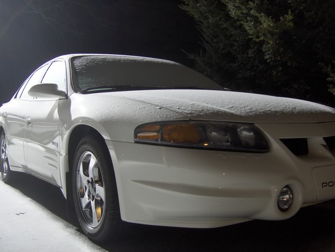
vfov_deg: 36.9
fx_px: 378
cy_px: 126
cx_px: 168
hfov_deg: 47.8
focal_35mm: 39
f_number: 2.8
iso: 100
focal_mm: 8
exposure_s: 1.14
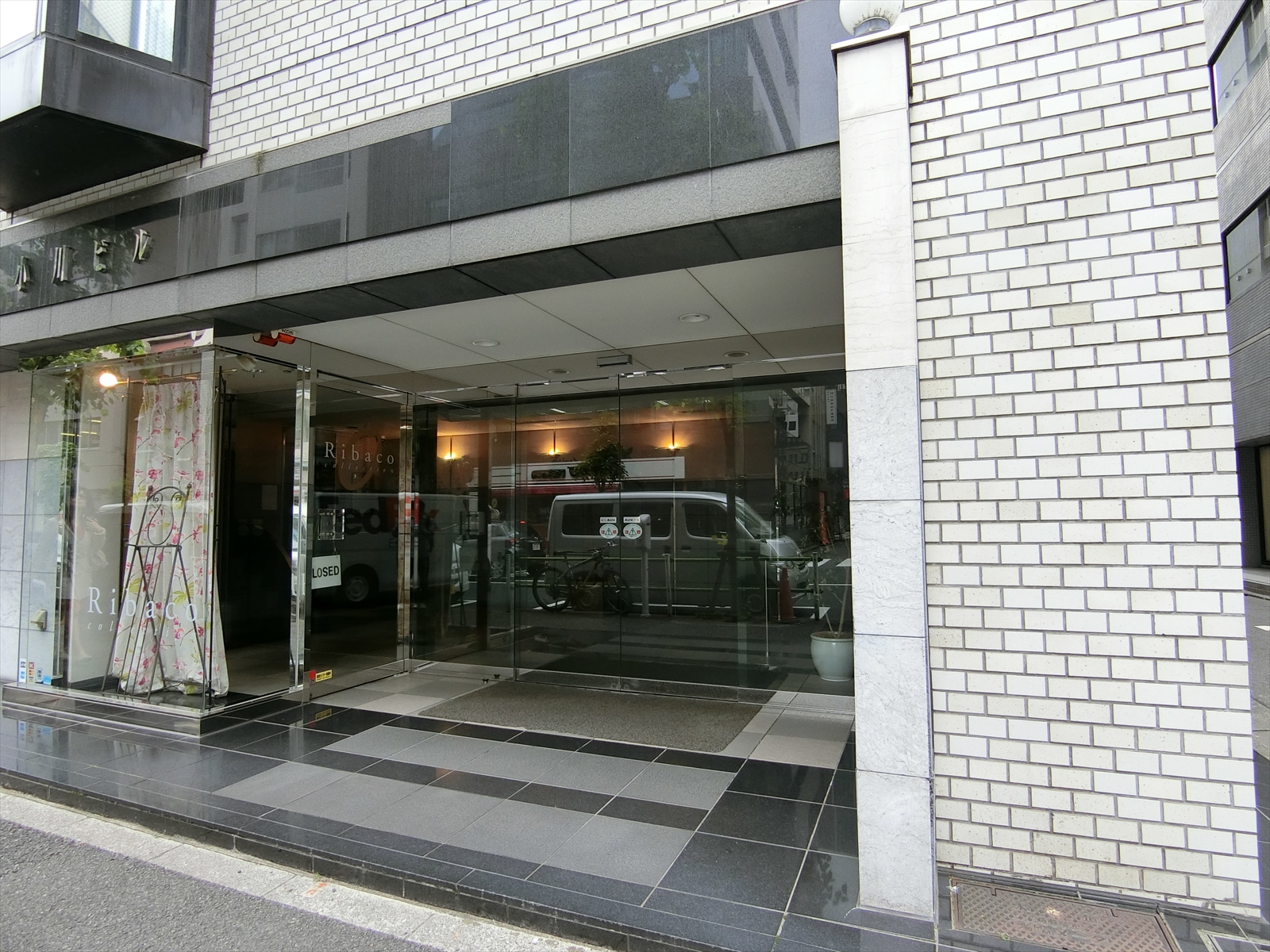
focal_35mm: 19
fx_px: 697
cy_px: 476
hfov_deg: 84.7
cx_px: 635
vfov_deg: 68.7
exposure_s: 1/125
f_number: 2.7
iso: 125
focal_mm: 4.06
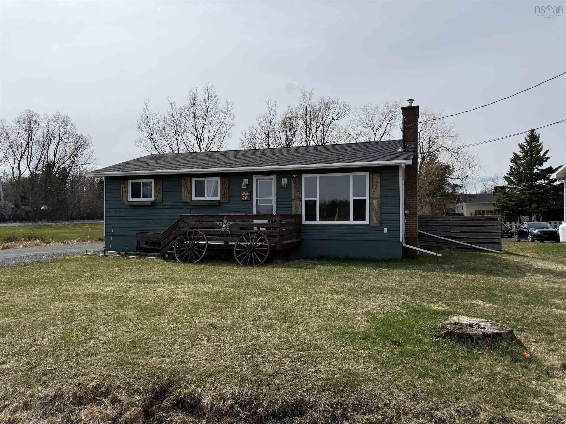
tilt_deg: +1.7
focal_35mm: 24
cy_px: 212
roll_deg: -0.1
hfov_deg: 71.6
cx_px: 283
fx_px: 392
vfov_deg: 56.8
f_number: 1.78
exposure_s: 1/10309
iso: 80
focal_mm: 6.76
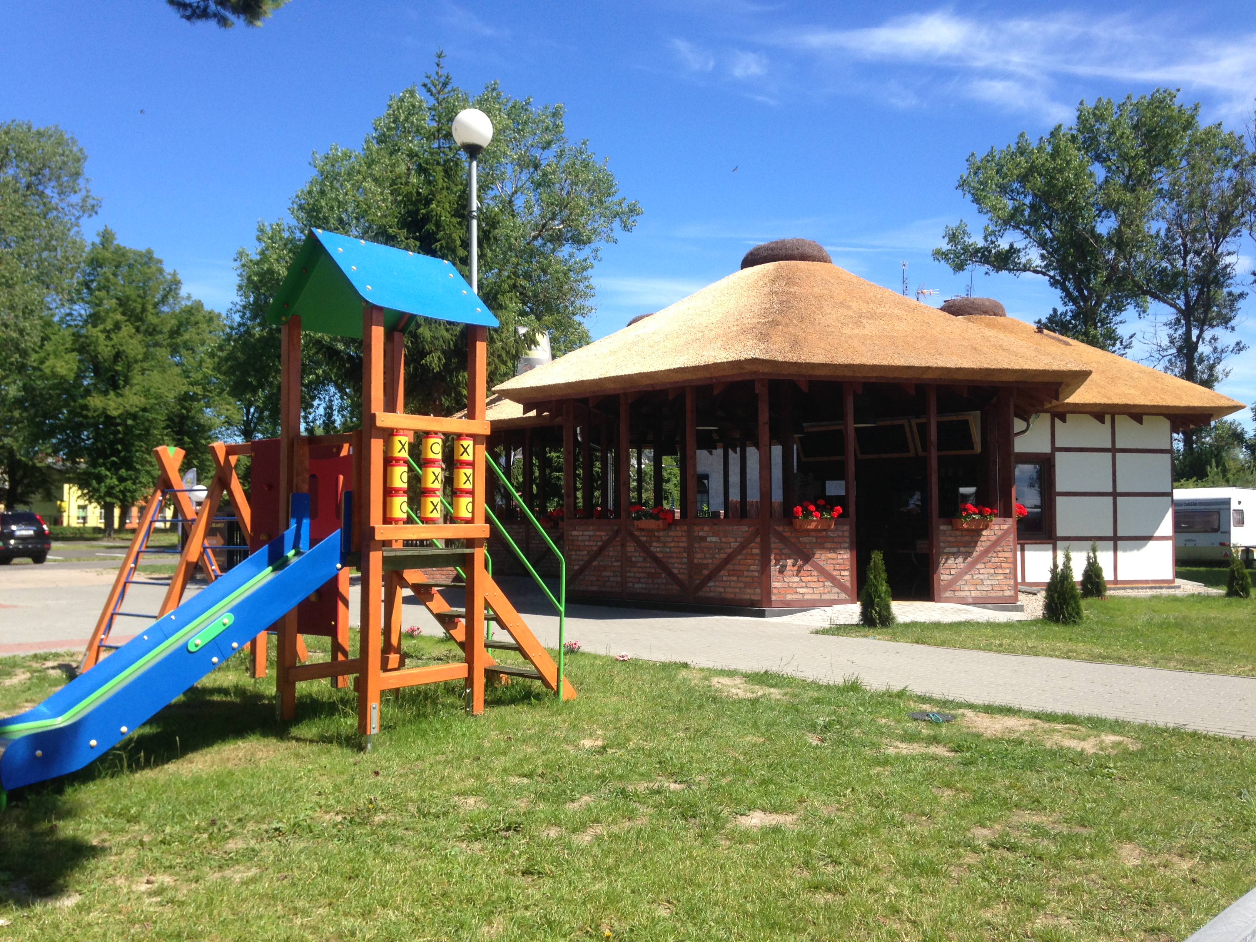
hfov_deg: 55.4
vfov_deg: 42.9
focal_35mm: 33
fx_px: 1197
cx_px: 628
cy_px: 471
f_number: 2.4
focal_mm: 4.13
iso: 50
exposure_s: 1/951
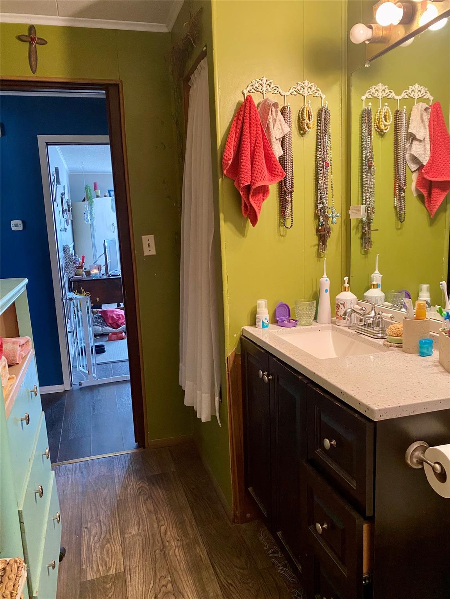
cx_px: 225
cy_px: 300
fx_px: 451
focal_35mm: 26
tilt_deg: -10.5
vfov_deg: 67.3
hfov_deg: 53.1
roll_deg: +2.4
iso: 400
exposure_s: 1/60
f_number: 1.8
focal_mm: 4.25
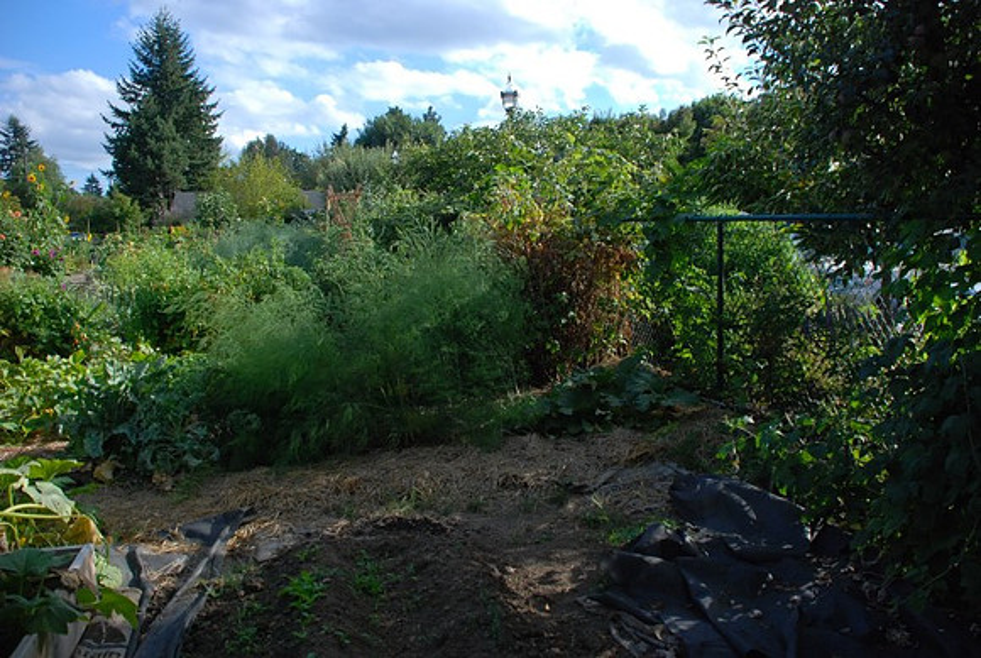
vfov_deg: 43.8
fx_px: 819
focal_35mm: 30
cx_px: 490
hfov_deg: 61.8
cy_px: 329
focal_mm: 20
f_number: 4
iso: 500
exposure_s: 1/2000
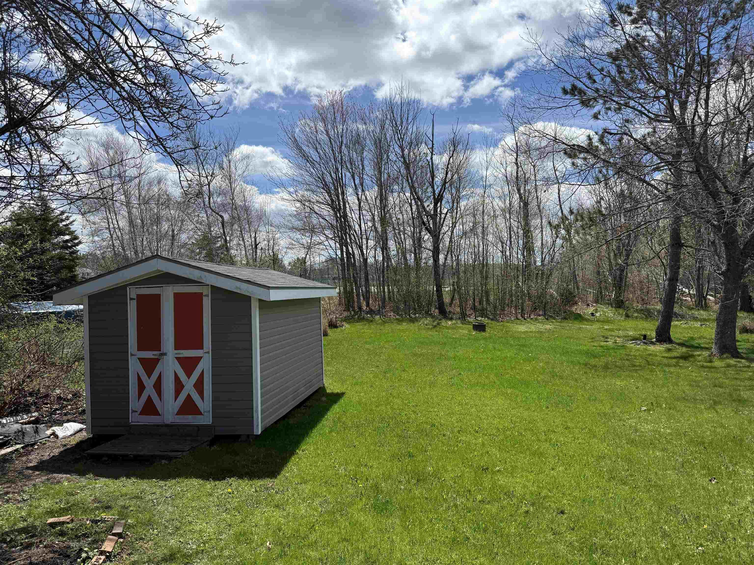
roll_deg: +1.2
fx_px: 523
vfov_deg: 56.8
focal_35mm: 24
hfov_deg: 71.6
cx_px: 377
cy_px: 282
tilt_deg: +0.7
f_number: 1.78
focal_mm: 6.76
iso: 100
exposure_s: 1/6711
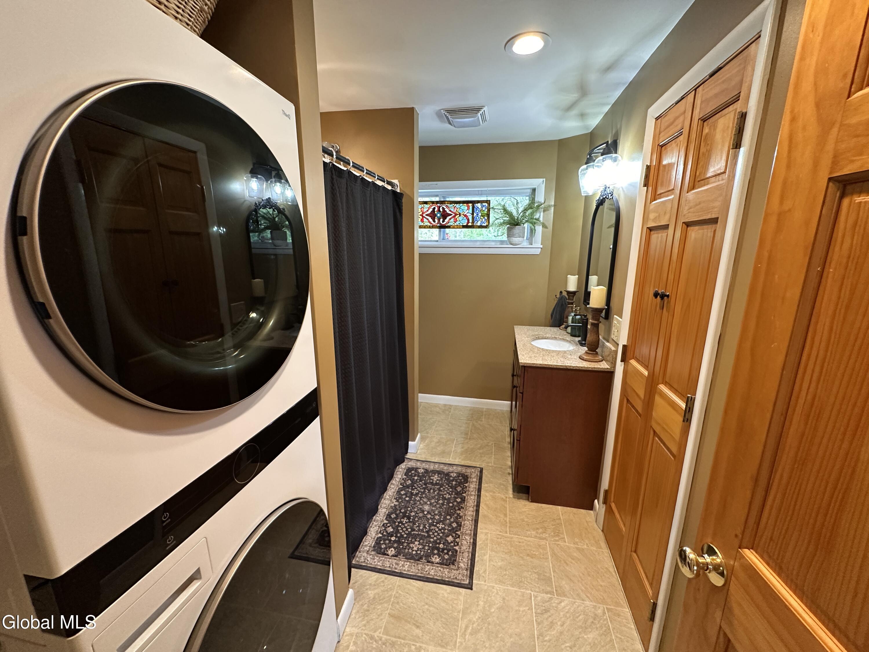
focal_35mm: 14
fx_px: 351
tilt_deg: -12.0
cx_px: 434
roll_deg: -0.8
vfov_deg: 85.7
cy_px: 326
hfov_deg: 102.1
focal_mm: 2.22
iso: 400
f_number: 2.2
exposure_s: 1/60
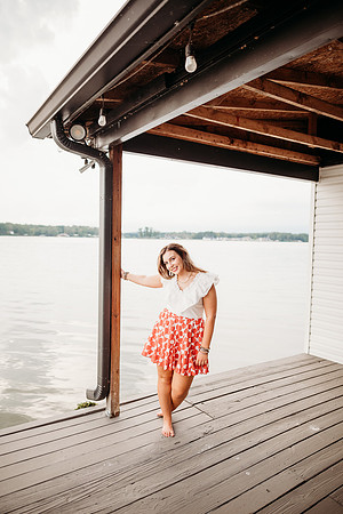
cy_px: 257
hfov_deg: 53.1
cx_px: 172
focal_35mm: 24
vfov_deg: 73.7
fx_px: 343
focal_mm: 24
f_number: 2.2
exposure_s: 1/250
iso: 200
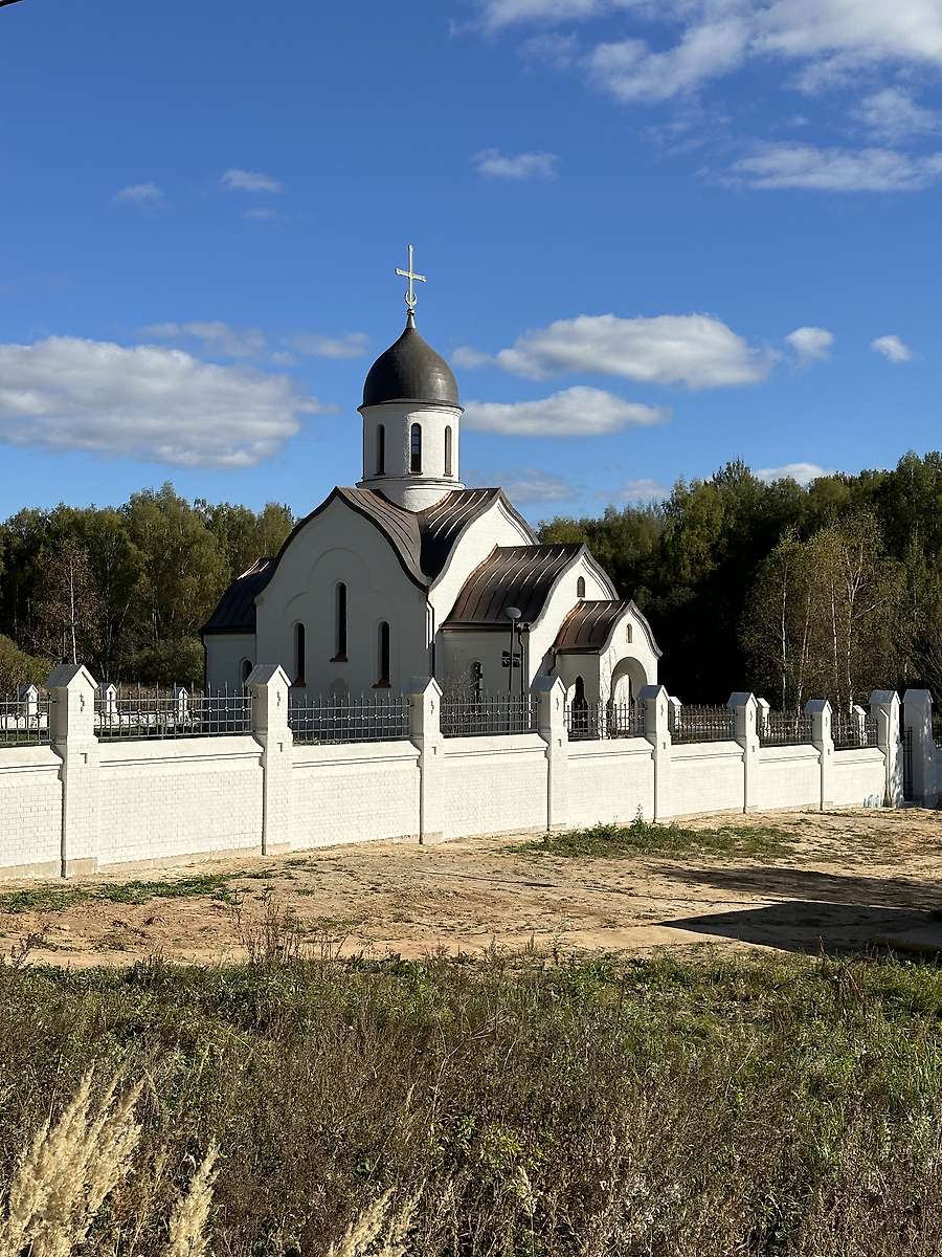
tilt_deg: +2.2
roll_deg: -0.6
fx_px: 1742
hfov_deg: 30.3
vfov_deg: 39.7
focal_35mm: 48
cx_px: 471
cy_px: 628
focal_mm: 6.86
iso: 64
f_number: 1.78
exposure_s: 1/6211
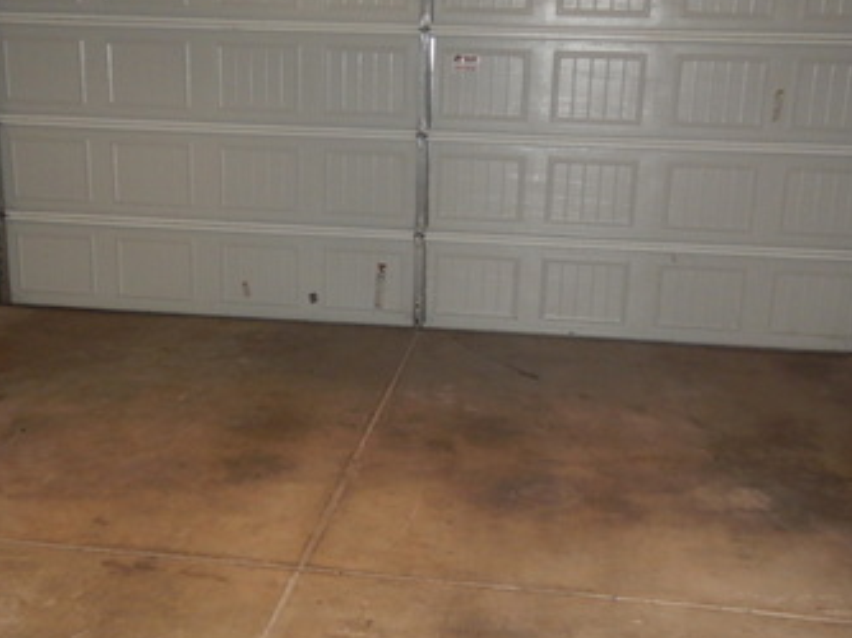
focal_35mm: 46
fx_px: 1131
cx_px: 416
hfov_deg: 41.3
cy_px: 388
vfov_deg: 31.4
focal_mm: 4.3
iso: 250
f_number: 2.8
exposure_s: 1/30
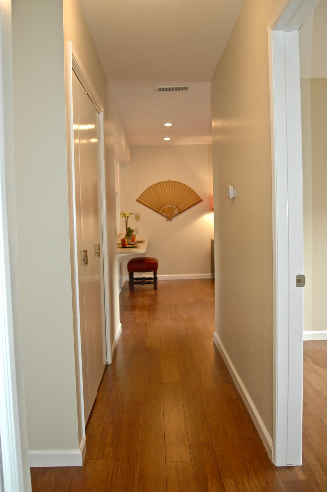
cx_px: 164
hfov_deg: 36.8
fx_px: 492
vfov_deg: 53.2
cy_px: 246
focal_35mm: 36
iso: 400
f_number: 3.5
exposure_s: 1/60
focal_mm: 24
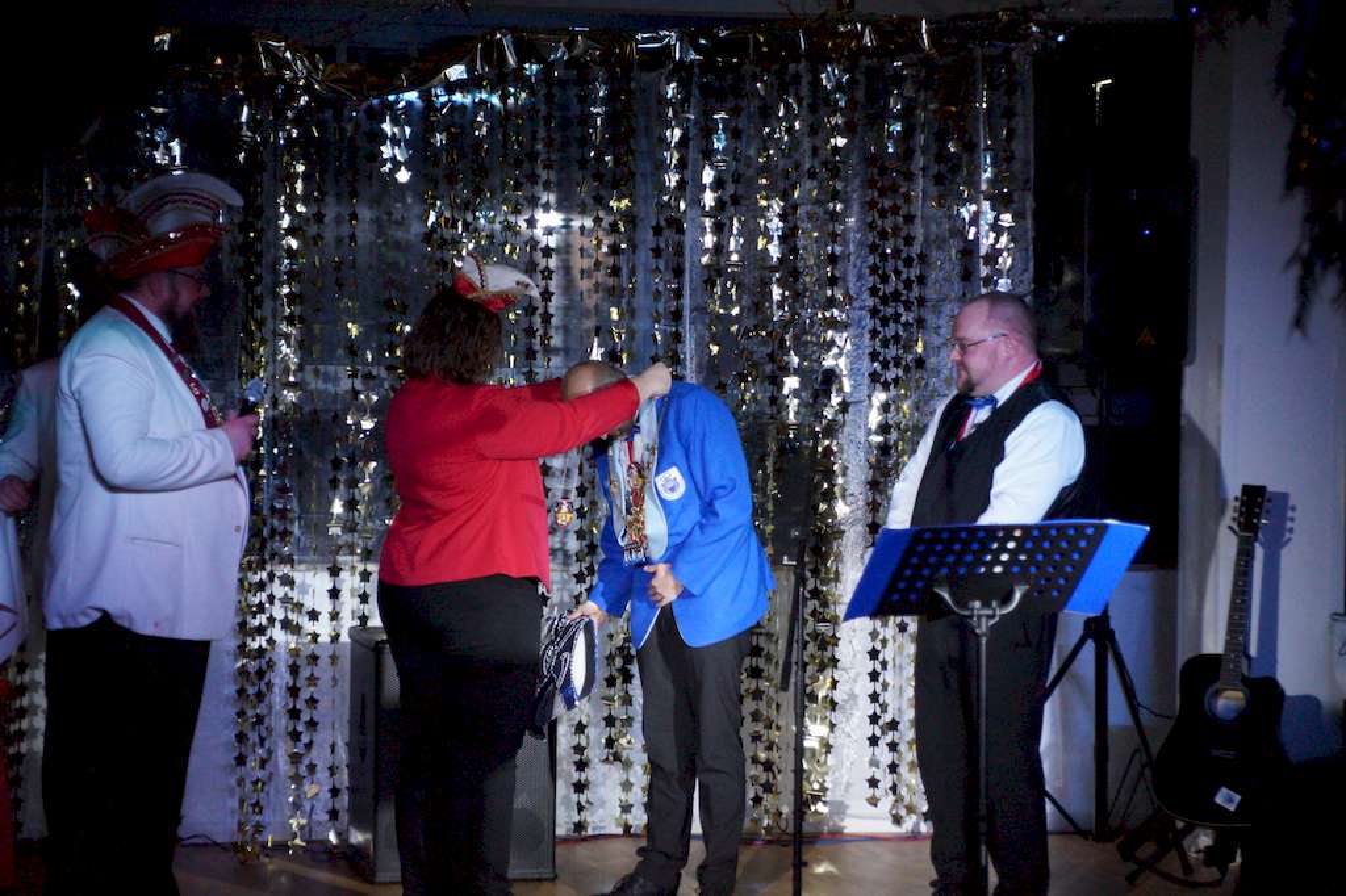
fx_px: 4205
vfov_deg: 12.2
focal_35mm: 112
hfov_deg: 18.2
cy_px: 448
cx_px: 673
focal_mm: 75
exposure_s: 1/125
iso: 3200
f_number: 5.6
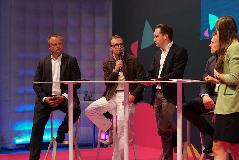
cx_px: 120
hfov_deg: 27.0
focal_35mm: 75
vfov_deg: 18.2
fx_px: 498
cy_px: 80
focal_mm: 50
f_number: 2.5
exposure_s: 1/800
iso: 1600
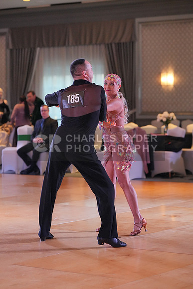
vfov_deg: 18.9
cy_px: 144
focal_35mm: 108
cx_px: 96
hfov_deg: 12.7
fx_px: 868
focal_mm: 108
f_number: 3.5
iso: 5000
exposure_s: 1/500
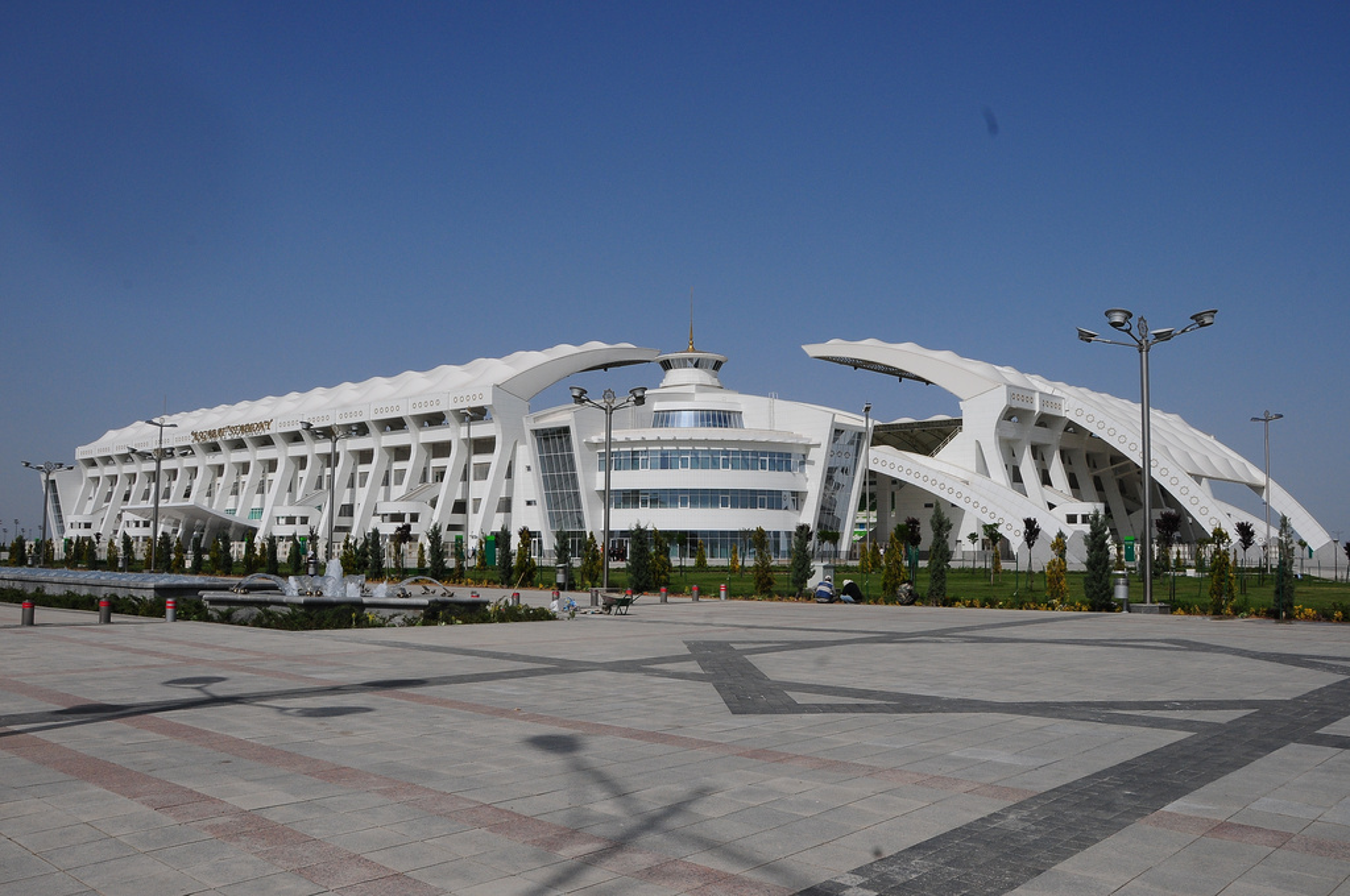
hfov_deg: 62.0
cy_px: 448
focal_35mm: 30
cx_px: 675
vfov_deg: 43.5
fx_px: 1124
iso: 250
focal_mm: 20
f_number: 14
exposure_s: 1/800
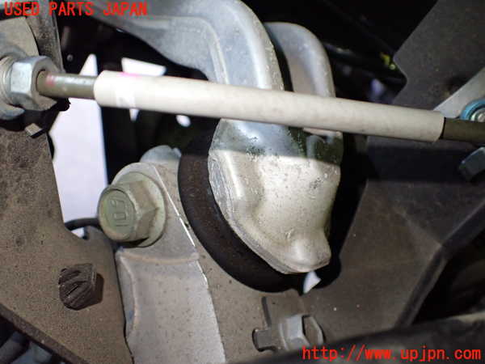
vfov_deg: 46.8
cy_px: 182
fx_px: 420
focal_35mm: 30
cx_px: 242
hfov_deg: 60.0
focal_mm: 5.4
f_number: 2.3
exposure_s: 1/125
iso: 640
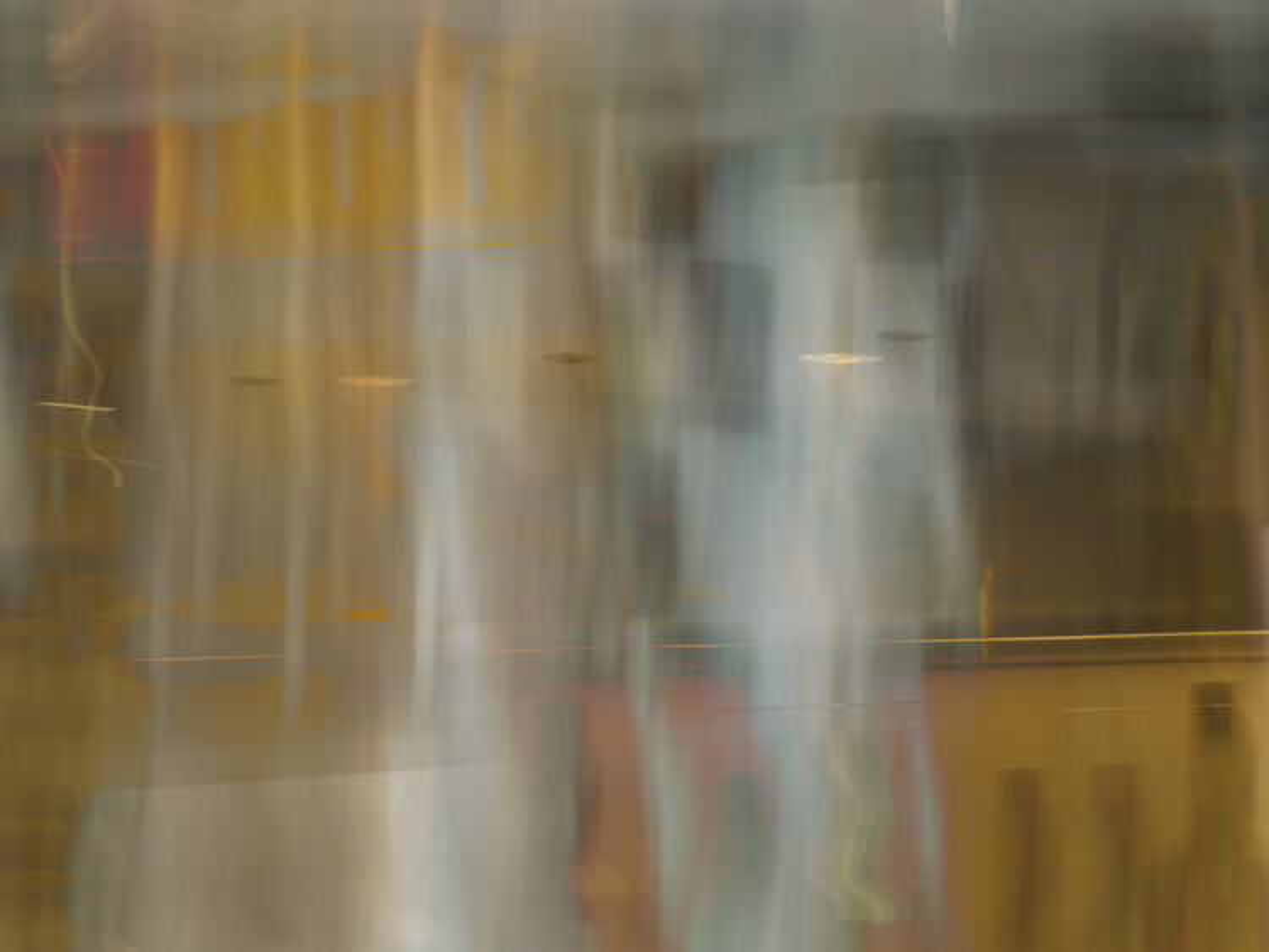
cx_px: 634
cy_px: 476
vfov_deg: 8.3
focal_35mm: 180
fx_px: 6601
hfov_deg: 11.0
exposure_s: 1
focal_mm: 90
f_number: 11
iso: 200
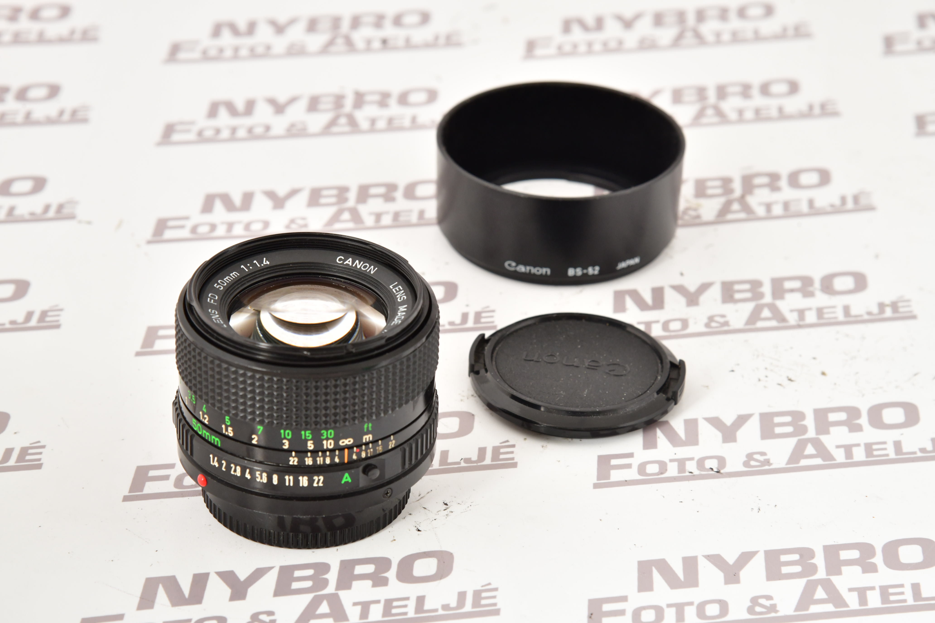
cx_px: 468
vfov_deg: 11.4
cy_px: 312
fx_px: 3116
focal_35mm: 120
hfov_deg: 17.1
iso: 1000
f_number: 11
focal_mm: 120
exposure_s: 1/160
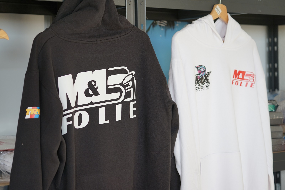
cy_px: 95
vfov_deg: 15.2
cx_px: 142
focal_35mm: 90
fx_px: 712
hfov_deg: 22.6
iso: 250
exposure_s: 1/100
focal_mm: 90
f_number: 4
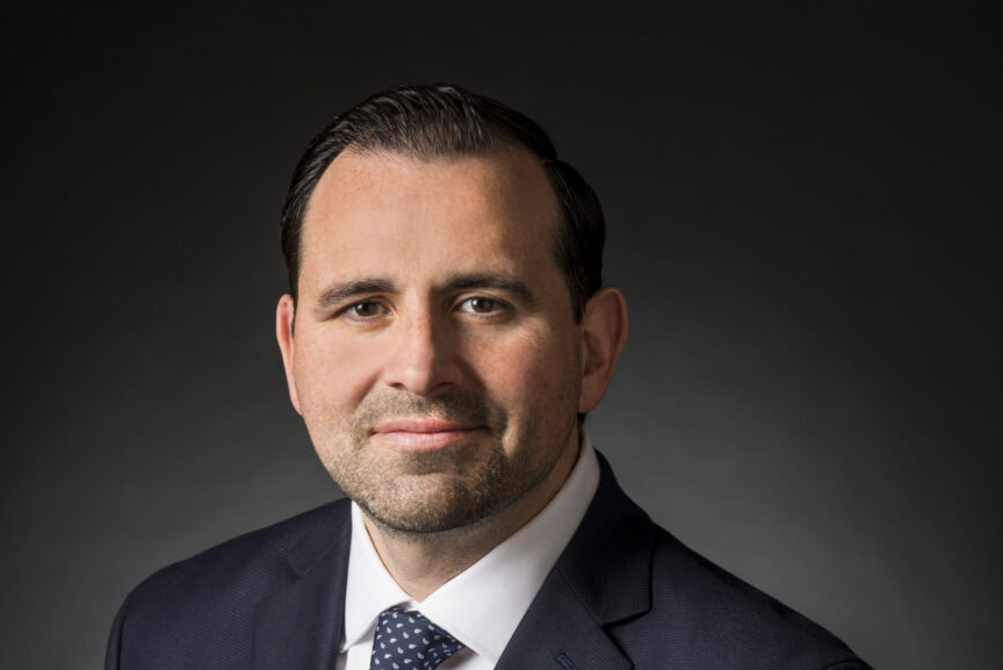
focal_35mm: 160
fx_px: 4460
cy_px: 377
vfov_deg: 8.6
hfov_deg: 12.8
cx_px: 417
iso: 100
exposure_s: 1/100
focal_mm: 135
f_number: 13
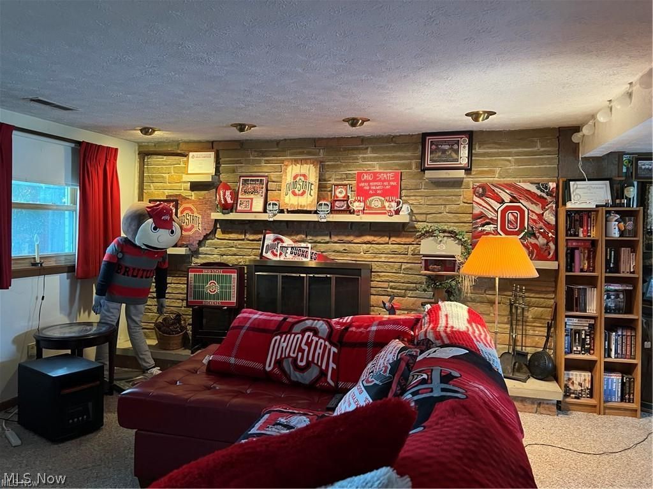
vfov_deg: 53.1
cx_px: 326
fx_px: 490
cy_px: 244
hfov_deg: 67.3
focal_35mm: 26
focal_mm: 5.7
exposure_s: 1/60
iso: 400
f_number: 1.5
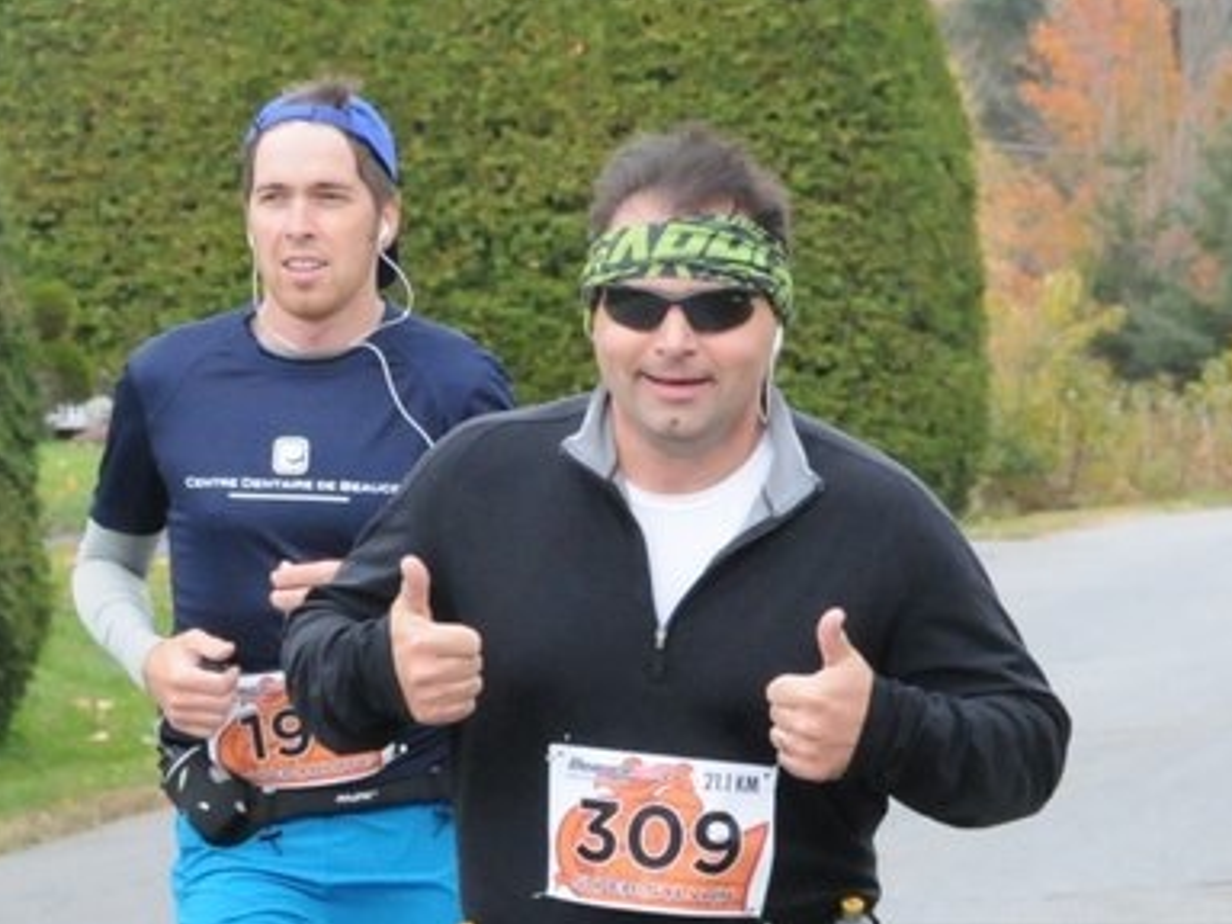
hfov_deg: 4.9
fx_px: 14353
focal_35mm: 403
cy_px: 452
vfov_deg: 3.7
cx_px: 180
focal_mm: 105
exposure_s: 1/400
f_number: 13
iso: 2500
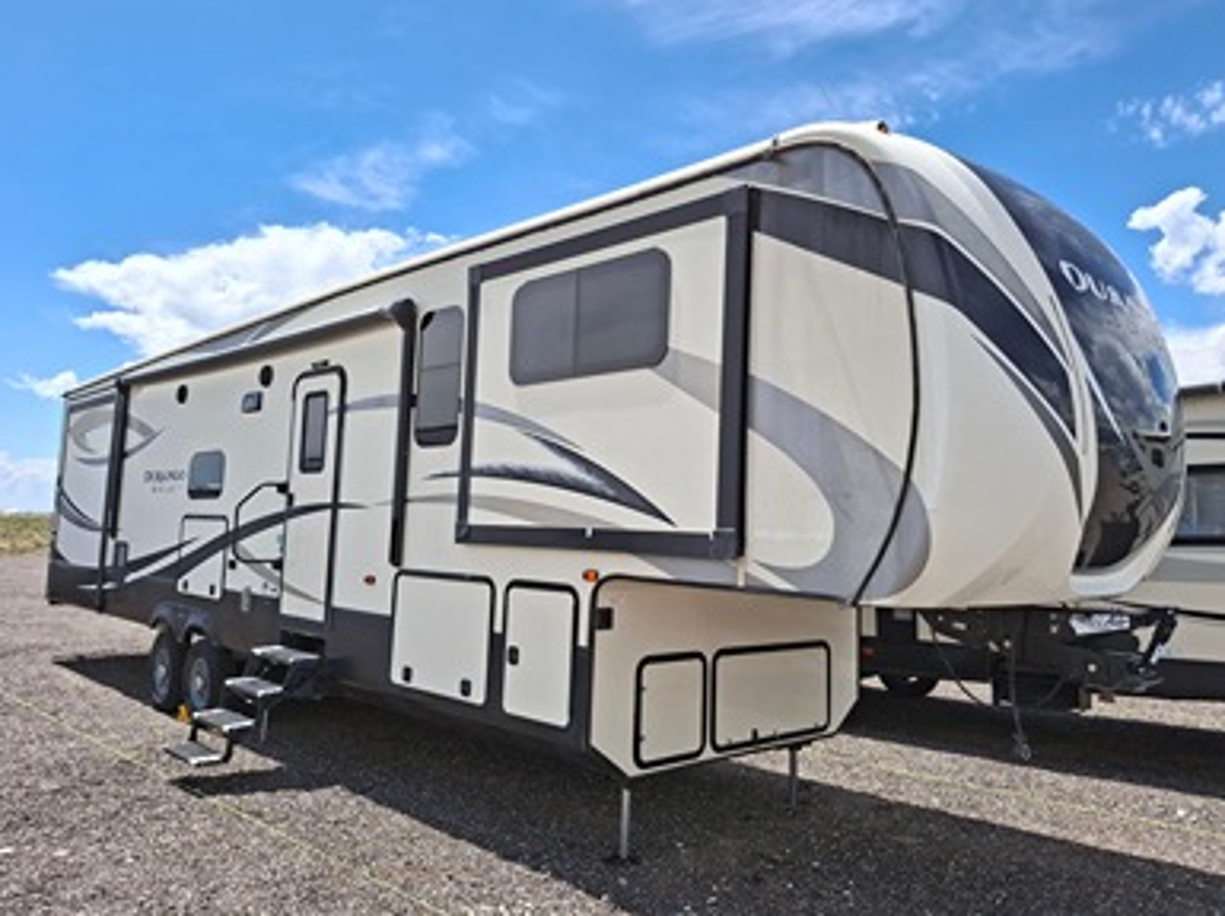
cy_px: 452
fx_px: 919
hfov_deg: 67.4
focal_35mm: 26
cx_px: 608
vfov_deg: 53.0
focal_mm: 4.69
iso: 32
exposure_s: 1/2058
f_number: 1.8
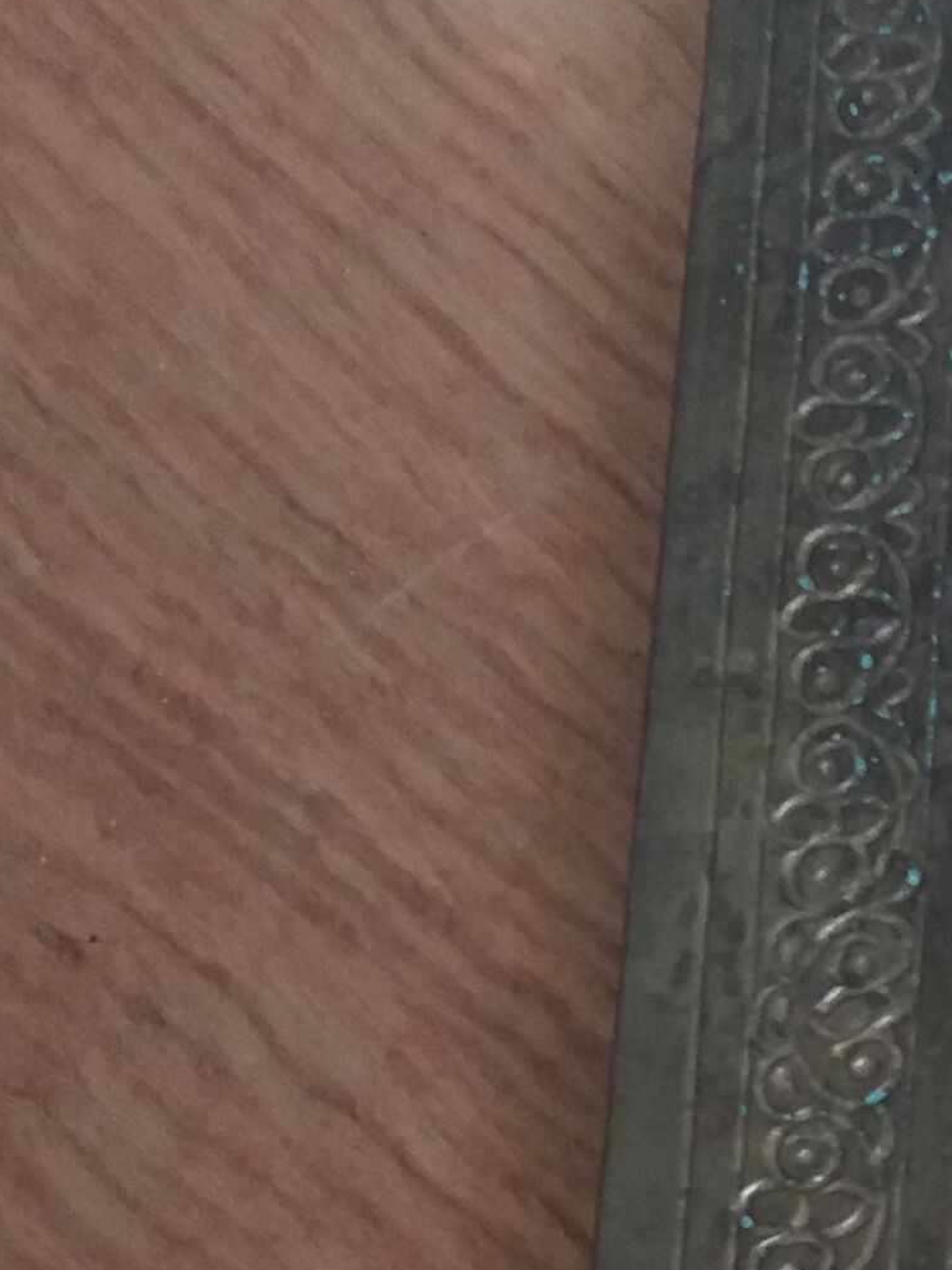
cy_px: 1248
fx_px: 4254
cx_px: 1701
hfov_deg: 11.8
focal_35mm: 116
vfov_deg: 16.6
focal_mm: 3.7
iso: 125
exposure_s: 1/33
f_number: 1.9
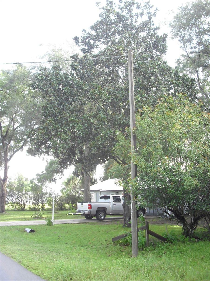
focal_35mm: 38
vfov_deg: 49.0
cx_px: 105
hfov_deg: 37.7
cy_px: 140
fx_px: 307
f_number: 2.8
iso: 100
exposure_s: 1/100
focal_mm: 6.2
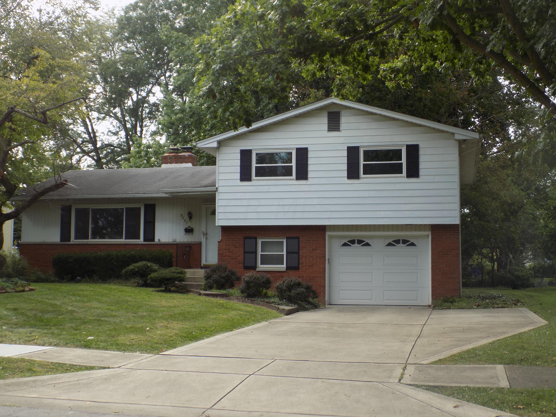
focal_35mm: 46
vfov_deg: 31.5
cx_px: 278
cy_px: 208
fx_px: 739
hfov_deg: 41.2
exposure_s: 1/200
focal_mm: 8.1
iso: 80
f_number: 3.7
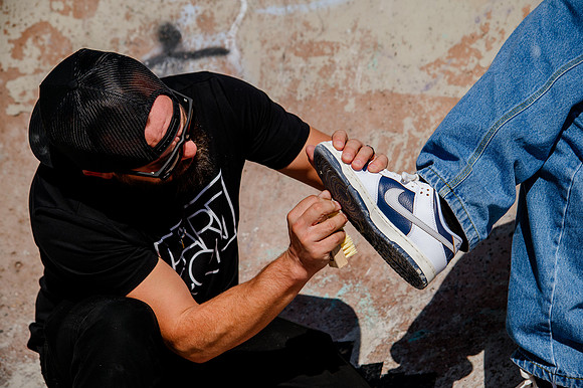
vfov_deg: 16.6
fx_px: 1327
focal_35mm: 82
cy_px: 194
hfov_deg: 24.8
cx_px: 292
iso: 160
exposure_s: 1/1250
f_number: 6.3
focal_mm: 82
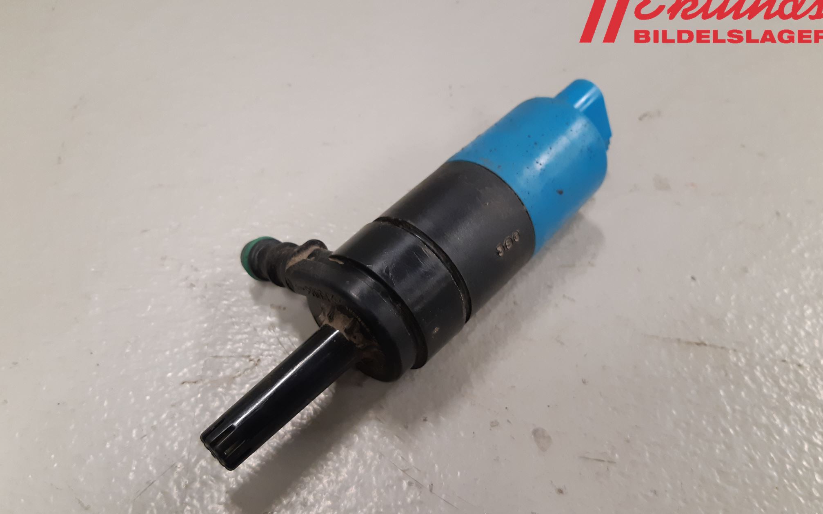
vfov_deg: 44.5
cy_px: 287
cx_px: 412
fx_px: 628
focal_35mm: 28
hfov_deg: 66.5
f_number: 1.7
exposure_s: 1/50
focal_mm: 3.93
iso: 160
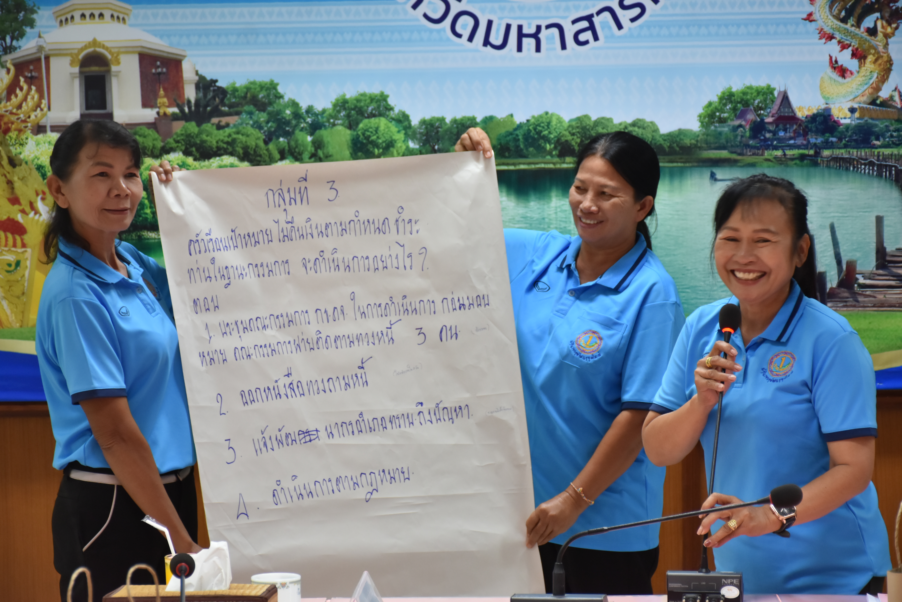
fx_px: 2819
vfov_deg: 12.2
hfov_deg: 18.2
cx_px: 451
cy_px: 301
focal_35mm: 112
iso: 800
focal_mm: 75
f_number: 5
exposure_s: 1/50
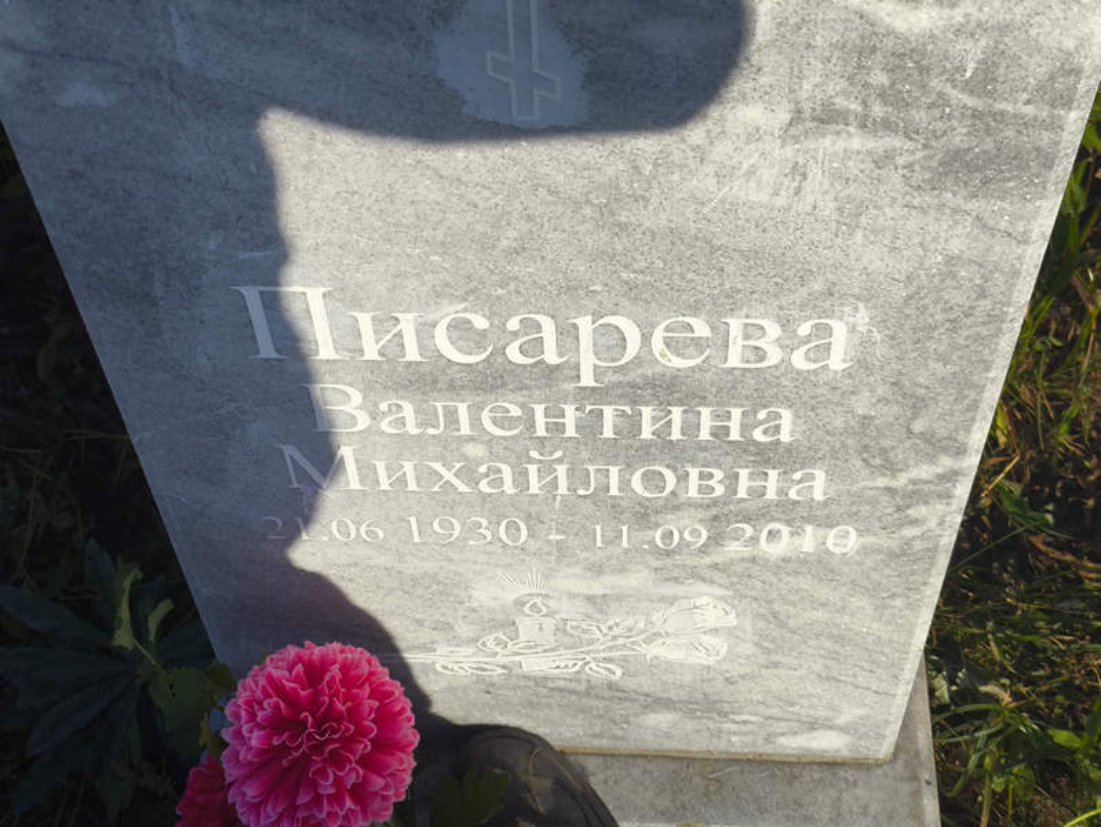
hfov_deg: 38.2
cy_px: 414
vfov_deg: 29.1
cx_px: 550
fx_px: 1591
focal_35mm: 50
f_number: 1.7
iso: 50
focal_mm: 4.71
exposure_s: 1/1544
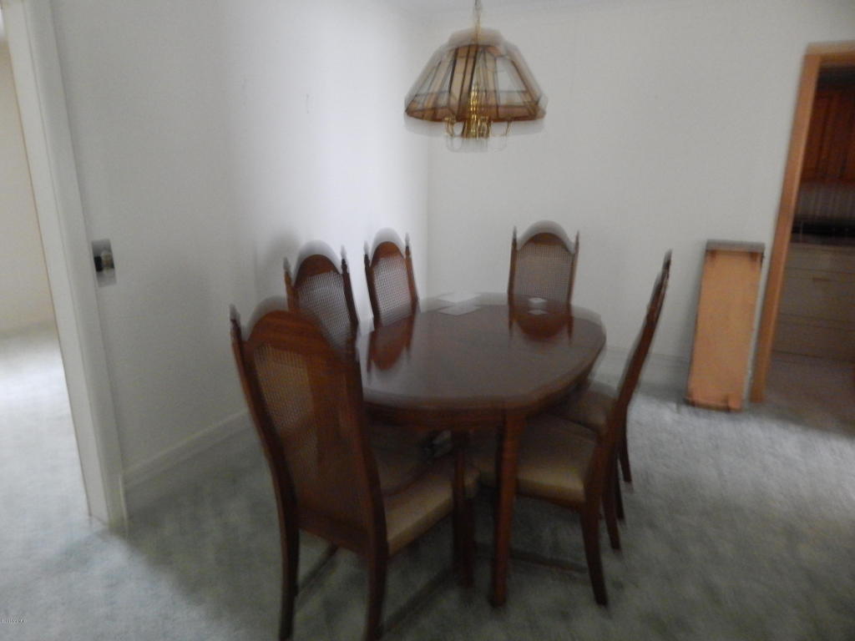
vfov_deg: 61.1
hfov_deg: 76.4
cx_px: 428
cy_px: 320
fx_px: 543
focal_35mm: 22
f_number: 3
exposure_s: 1/5
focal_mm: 4
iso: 800
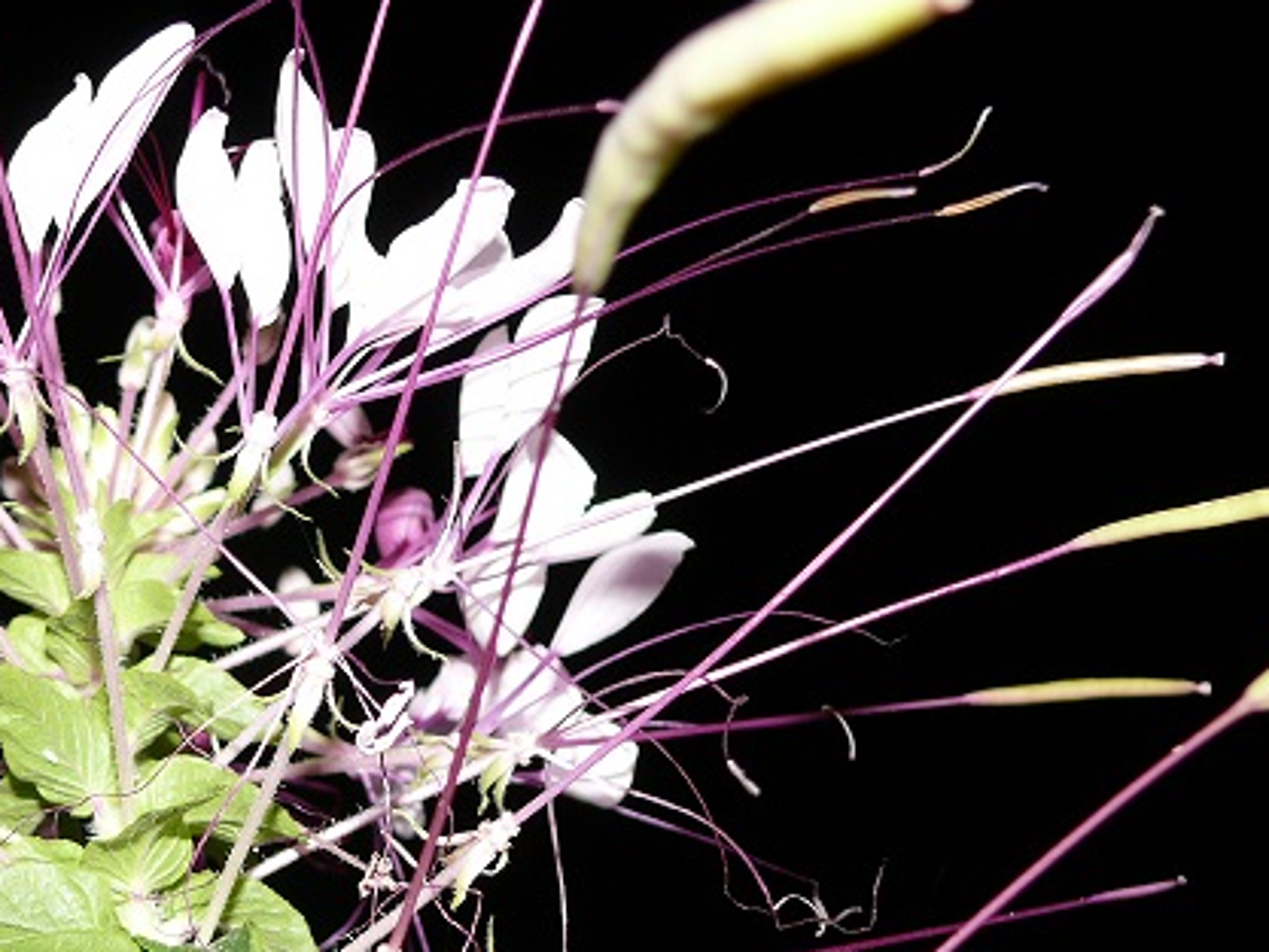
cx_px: 246
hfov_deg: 21.9
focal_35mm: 88
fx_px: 3227
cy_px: 818
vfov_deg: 16.6
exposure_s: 1/30
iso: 100
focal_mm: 9.2
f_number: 3.2
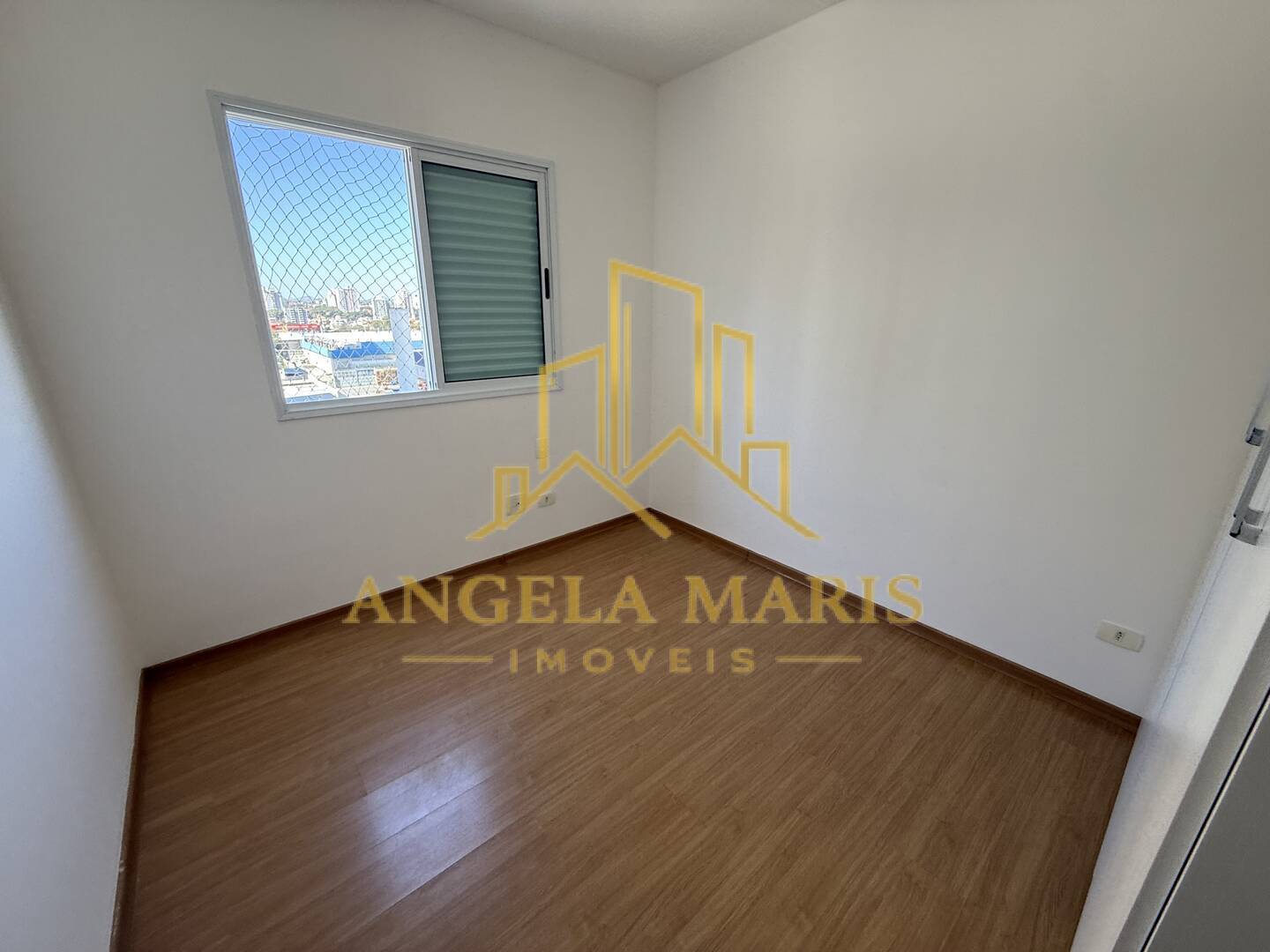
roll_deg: -2.3
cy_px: 476
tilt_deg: -20.9
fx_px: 514
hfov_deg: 102.1
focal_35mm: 14
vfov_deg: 85.7
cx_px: 635
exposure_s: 1/99
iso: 80
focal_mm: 2.22
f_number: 2.2
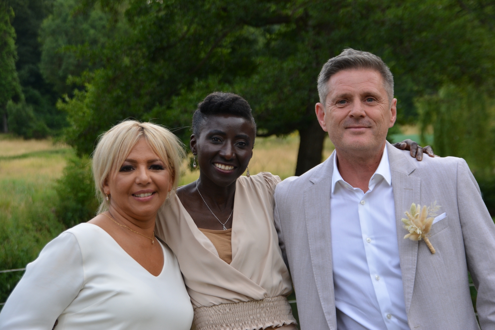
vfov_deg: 12.7
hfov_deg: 18.9
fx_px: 1485
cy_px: 165
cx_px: 248
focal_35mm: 108
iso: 450
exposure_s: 1/250
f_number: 5.3
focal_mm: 72
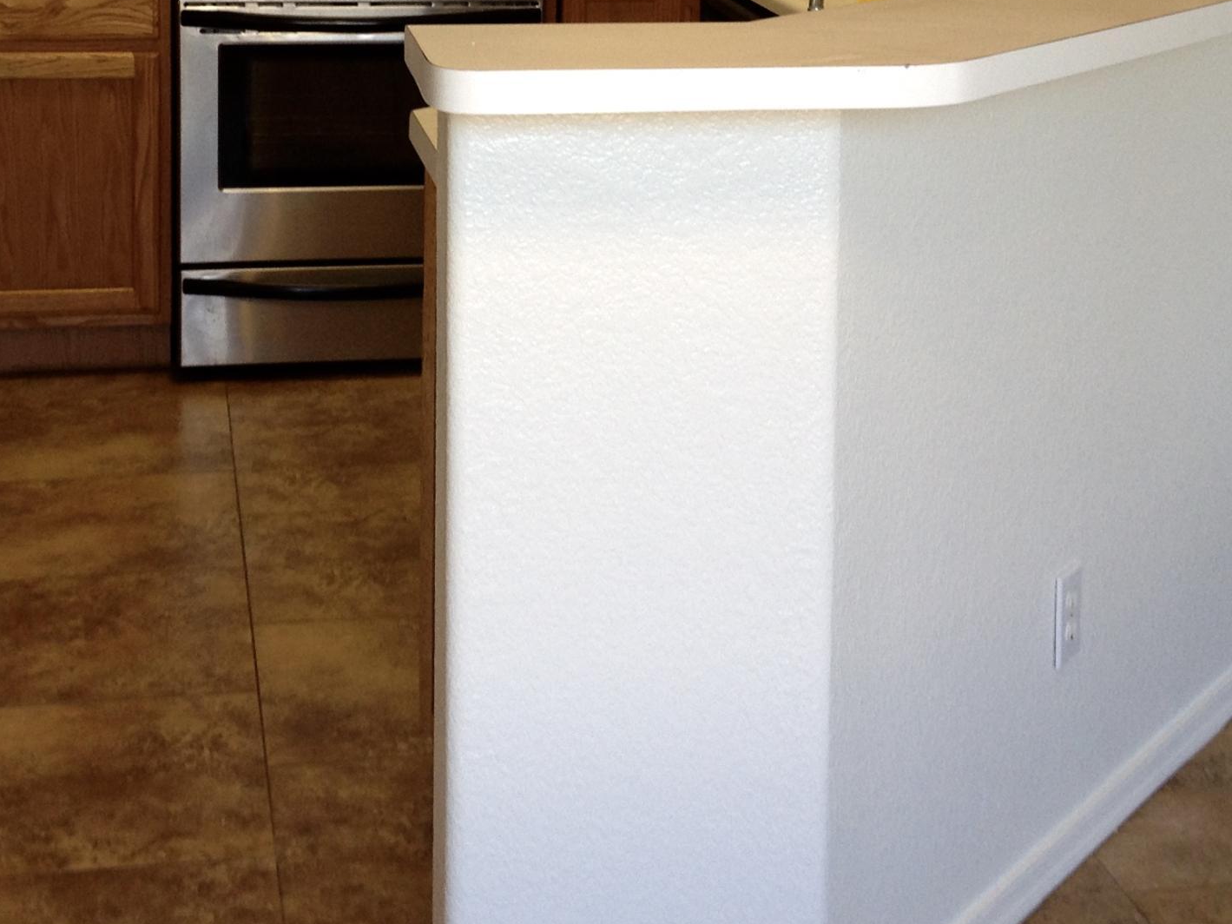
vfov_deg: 19.5
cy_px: 75
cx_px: 631
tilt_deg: -8.0
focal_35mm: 74
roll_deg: -1.0
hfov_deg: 26.3
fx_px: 2633
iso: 50
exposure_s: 1/40
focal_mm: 4.28
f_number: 2.4
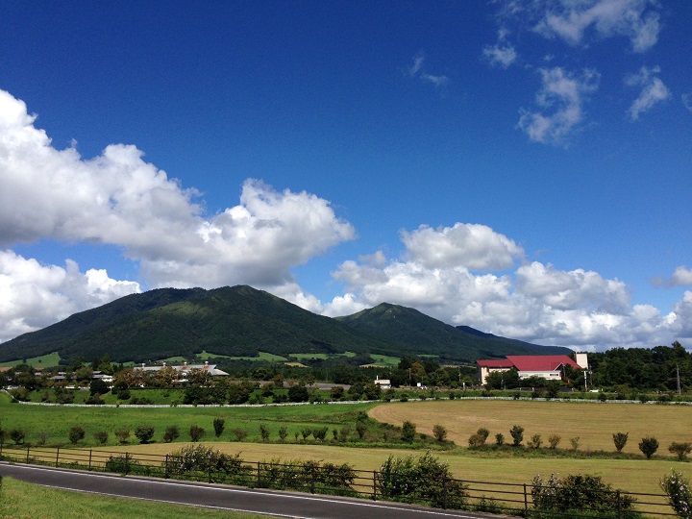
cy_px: 260
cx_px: 346
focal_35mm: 33
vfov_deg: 42.9
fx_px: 660
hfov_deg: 55.4
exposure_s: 1/2857
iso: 50
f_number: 2.4
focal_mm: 4.12
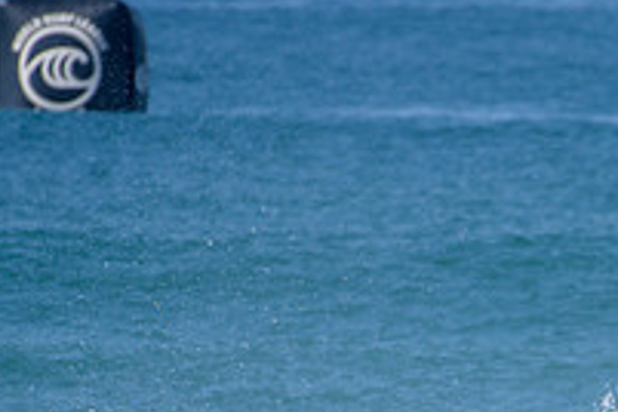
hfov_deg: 1.4
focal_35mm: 1444
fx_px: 24787
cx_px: 550
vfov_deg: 1.0
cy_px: 454
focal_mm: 500
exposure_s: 1/2000
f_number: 5.6
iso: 160
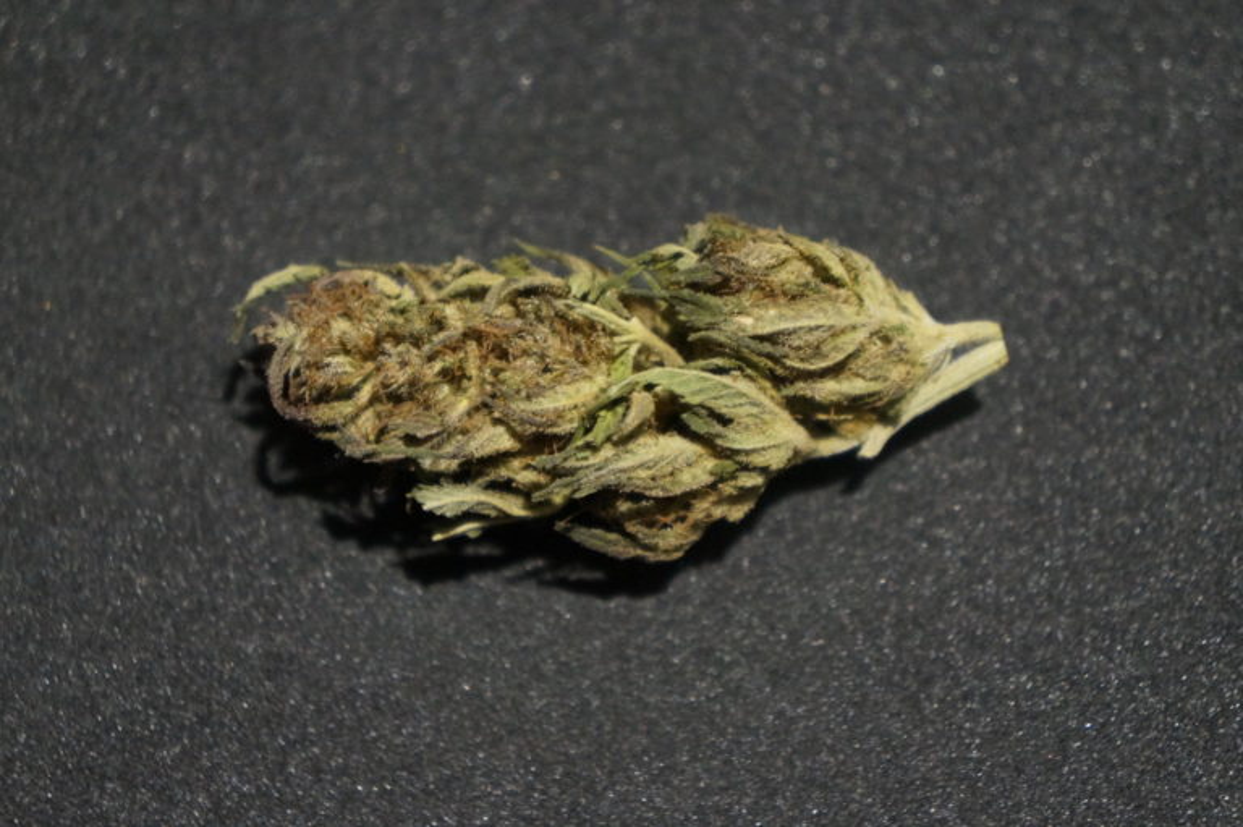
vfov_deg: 16.5
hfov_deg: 24.6
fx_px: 2847
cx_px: 622
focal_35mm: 82
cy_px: 414
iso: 3200
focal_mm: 55
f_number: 5.6
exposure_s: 1/20
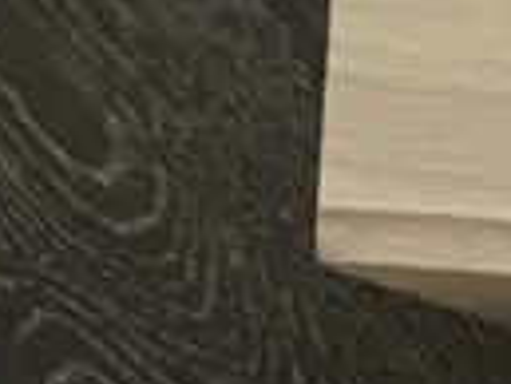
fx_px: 1906
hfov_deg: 12.3
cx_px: 1212
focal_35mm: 129
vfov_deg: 10.9
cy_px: 661
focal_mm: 4.25
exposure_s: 1/30
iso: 640
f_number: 1.8
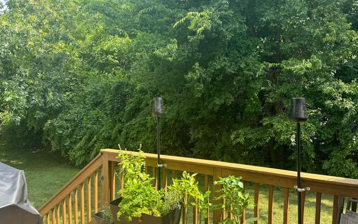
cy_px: 131
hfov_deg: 61.2
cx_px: 189
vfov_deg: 40.5
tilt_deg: -9.5
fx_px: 302
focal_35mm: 31
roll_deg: -0.1
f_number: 1.78
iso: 80
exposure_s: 1/671
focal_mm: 6.76
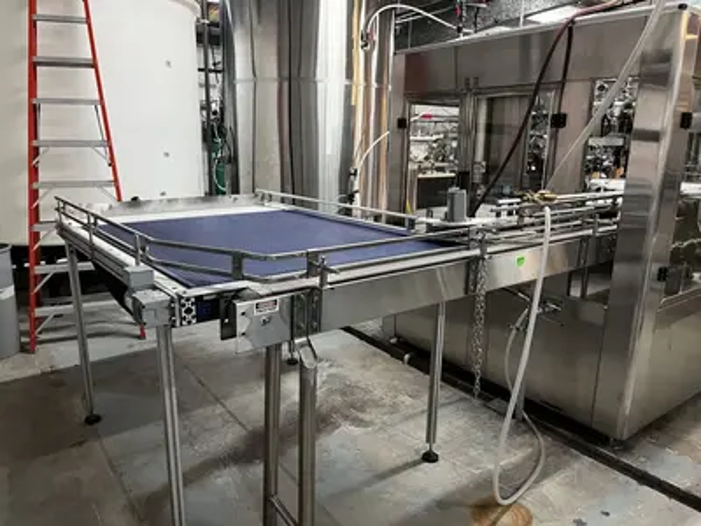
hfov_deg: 67.3
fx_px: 527
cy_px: 263
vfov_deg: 53.1
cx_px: 350
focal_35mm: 26
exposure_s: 1/40
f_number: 1.6
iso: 400
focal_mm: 5.1
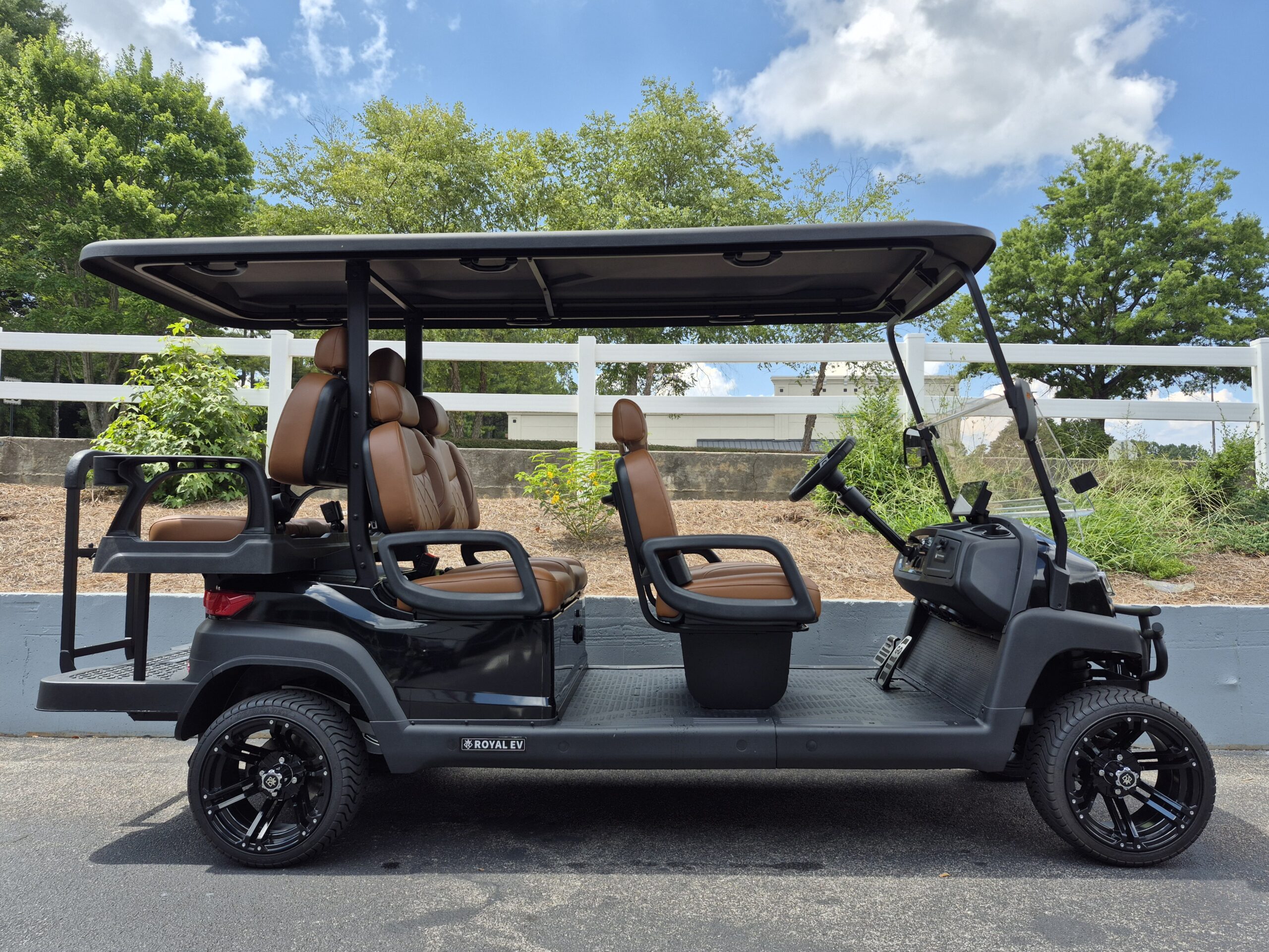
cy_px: 476
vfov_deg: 58.9
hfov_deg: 73.9
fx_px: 843
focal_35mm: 23
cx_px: 634
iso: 25
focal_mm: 5.4
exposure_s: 1/1244
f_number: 1.8
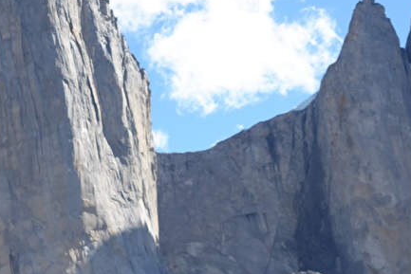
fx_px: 1302
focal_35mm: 114
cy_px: 201
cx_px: 18
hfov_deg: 17.6
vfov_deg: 12.0
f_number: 4.5
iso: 100
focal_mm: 38
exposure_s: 1/500
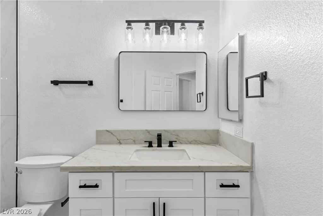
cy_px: 108
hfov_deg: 93.3
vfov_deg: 70.5
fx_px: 153
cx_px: 162
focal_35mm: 17
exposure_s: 1/4
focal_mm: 17
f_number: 8
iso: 400
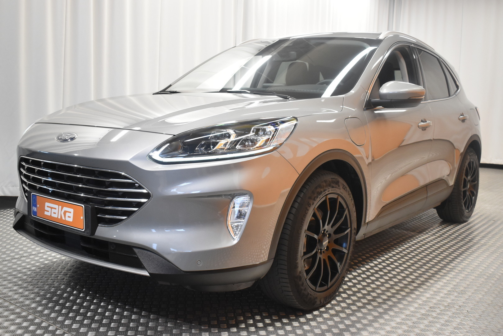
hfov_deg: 53.1
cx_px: 252
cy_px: 168
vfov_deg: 36.9
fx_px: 503
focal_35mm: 36
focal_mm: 24
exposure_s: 1/40
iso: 1800
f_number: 4
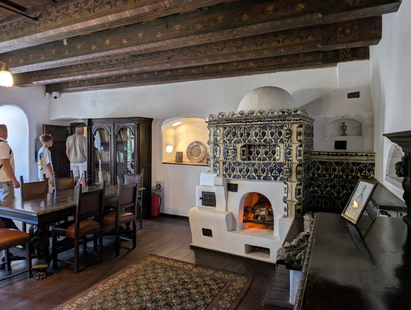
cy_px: 155
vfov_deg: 56.9
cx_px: 206
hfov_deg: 71.5
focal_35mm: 24
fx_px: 285
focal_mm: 6.9
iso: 85
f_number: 1.68
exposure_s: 1/34.1
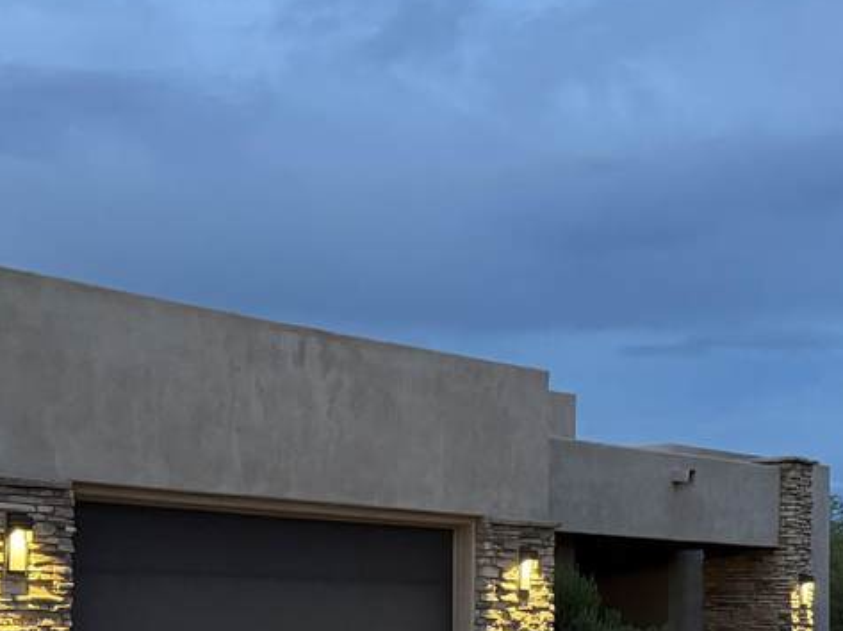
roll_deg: -1.0
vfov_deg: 22.1
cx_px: 241
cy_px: 549
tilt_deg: +3.1
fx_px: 1582
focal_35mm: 65
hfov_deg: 29.5
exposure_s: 1/40
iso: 1000
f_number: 1.78
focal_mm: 6.76
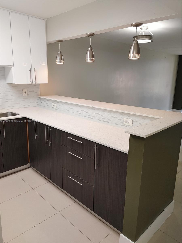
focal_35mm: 26
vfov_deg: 67.3
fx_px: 182
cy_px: 122
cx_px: 91
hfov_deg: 53.1
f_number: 1.8
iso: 200
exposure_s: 1/120
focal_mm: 4.81
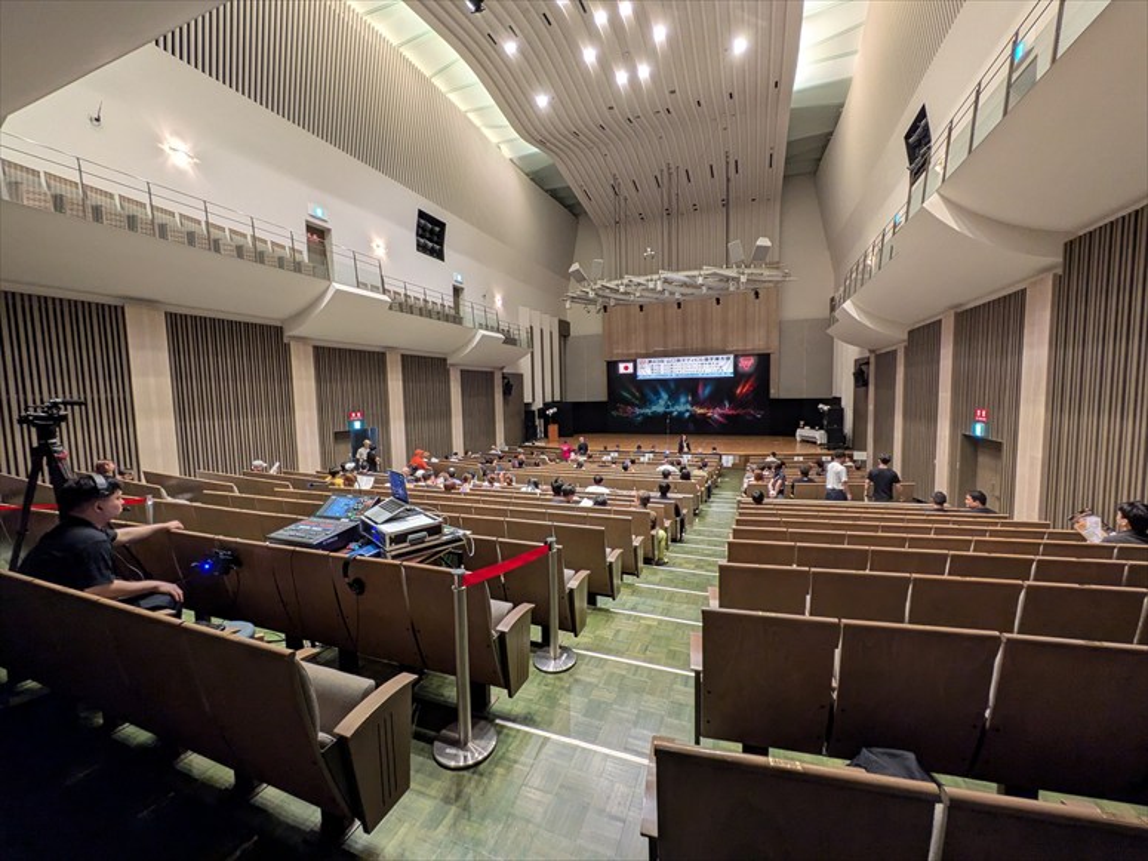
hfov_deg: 102.1
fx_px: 464
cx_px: 574
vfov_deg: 85.7
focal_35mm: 14
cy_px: 430
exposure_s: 1/24
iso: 179
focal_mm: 1.85
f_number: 2.2
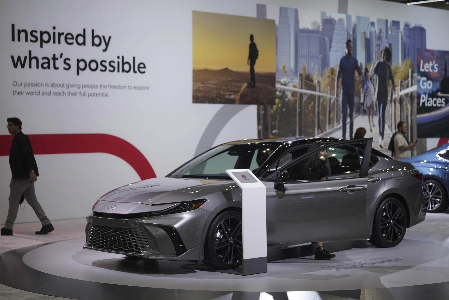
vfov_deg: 19.5
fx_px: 873
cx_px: 224
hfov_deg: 28.8
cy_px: 150
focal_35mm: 70
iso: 1250
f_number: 2.8
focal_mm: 70
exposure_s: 1/800
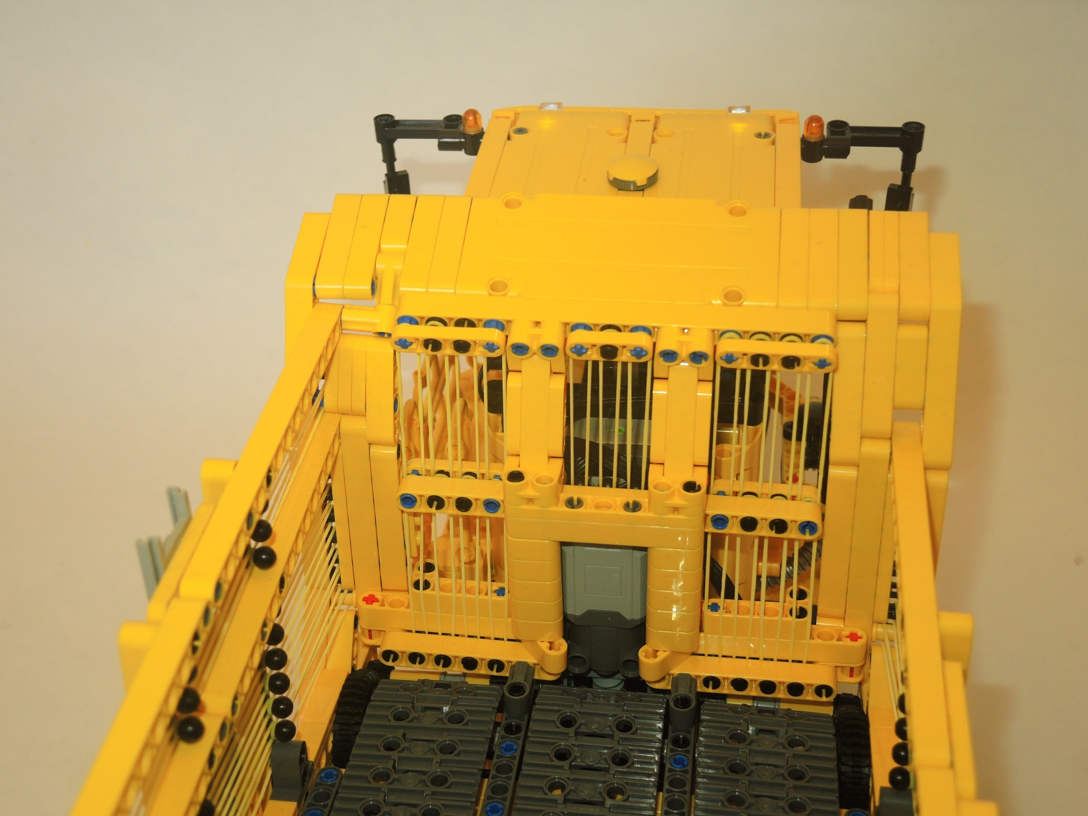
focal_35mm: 46
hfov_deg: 41.2
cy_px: 408
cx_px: 544
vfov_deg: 31.5
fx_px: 1446
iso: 200
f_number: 2.5
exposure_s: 1/30
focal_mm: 9.9
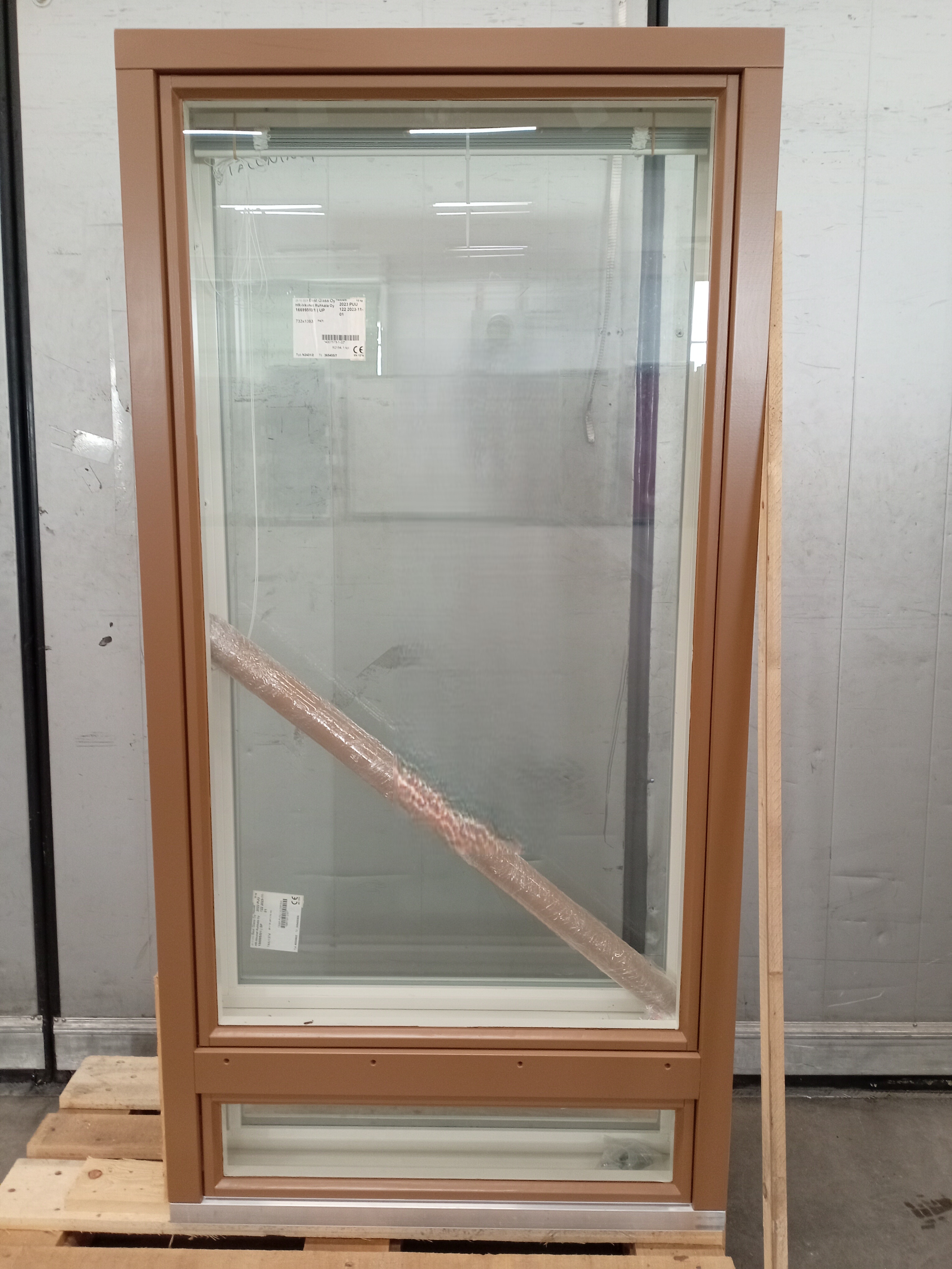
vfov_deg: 65.3
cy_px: 634
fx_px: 990
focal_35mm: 27
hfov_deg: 51.4
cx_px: 476
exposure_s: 1/25
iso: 888
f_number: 1.8
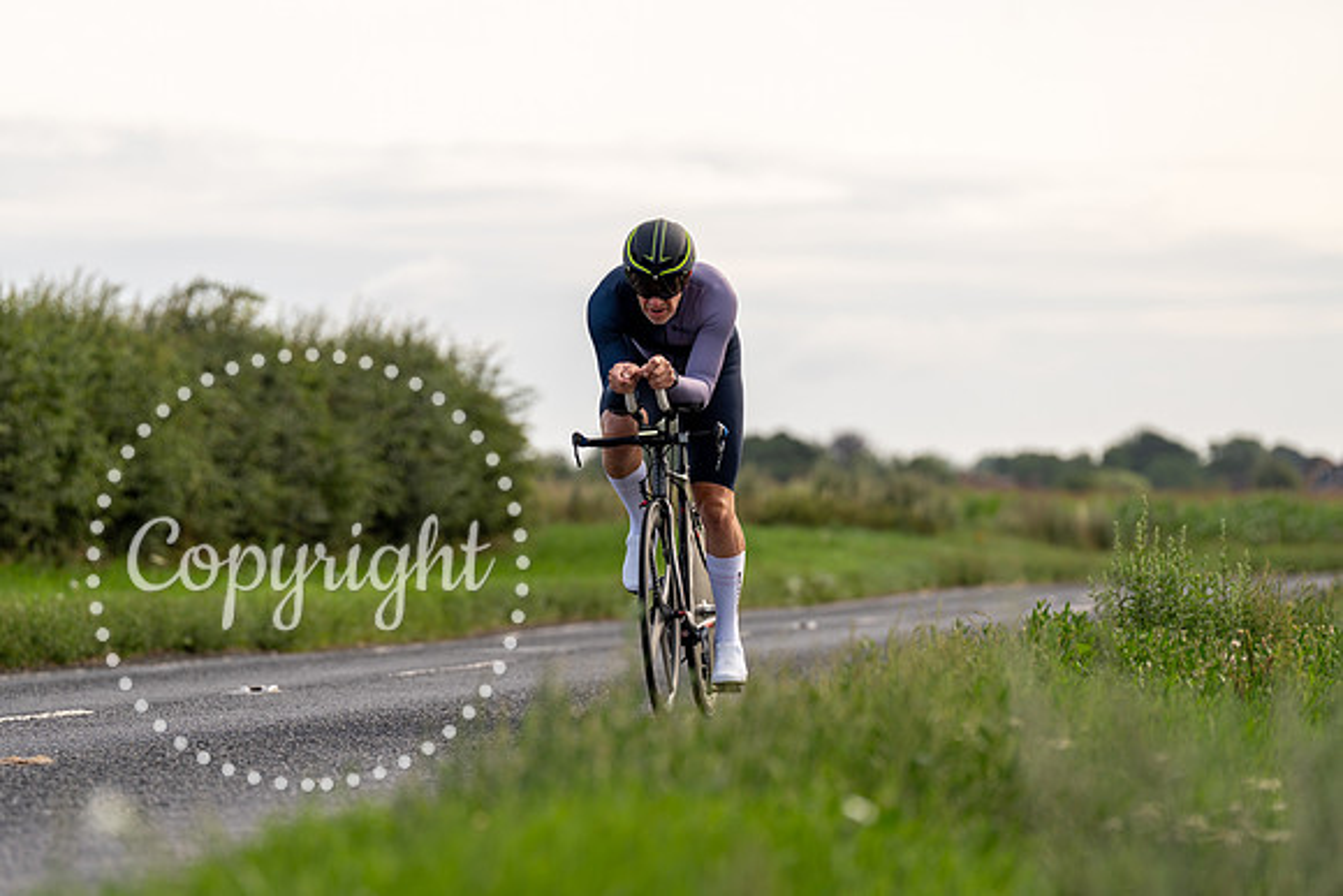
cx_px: 672
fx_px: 6903
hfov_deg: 11.1
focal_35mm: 185
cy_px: 448
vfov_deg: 7.4
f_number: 4
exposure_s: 1/1000
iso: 160
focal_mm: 185
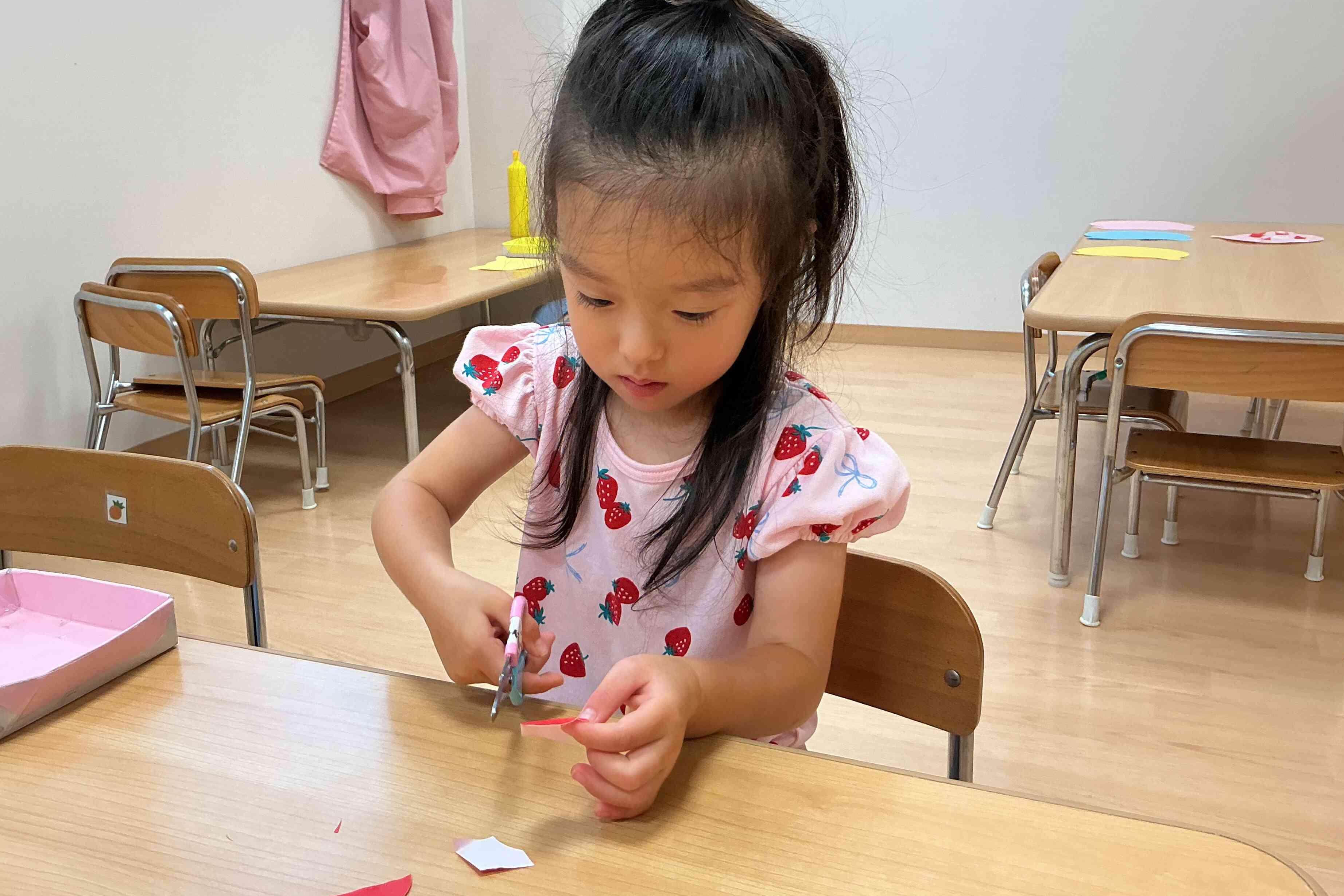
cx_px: 630
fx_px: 1232
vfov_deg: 39.9
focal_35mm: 33
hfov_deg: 57.2
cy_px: 399
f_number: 1.8
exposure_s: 1/120
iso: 40
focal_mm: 3
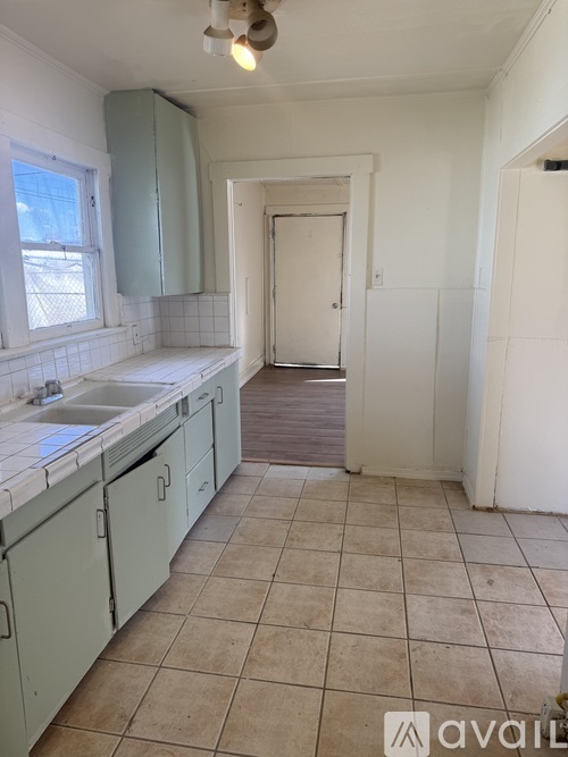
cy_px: 378
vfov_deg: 71.6
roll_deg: +2.4
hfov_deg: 56.8
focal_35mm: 24
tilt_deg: -10.3
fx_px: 525
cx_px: 284
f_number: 1.78
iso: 64
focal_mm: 6.76
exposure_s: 1/121
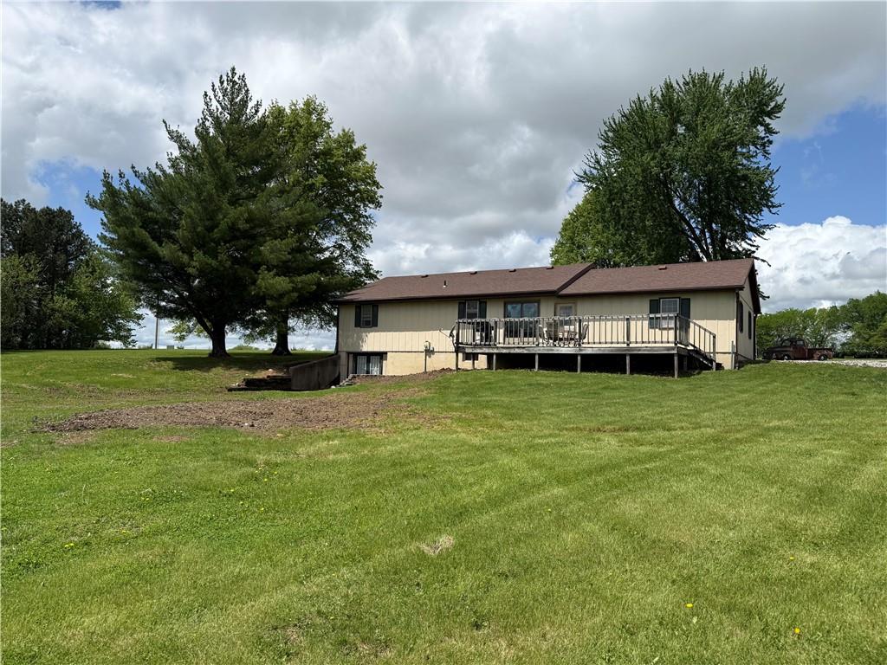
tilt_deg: +5.6
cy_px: 332
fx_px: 615
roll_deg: -1.3
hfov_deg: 71.6
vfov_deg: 56.8
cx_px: 444
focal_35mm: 24
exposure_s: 1/6173
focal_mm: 6.76
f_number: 1.78
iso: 80
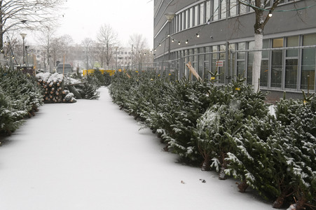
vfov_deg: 29.8
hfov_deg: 43.6
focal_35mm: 45
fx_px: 395
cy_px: 105
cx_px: 158
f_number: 4.5
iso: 640
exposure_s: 1/400
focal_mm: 30
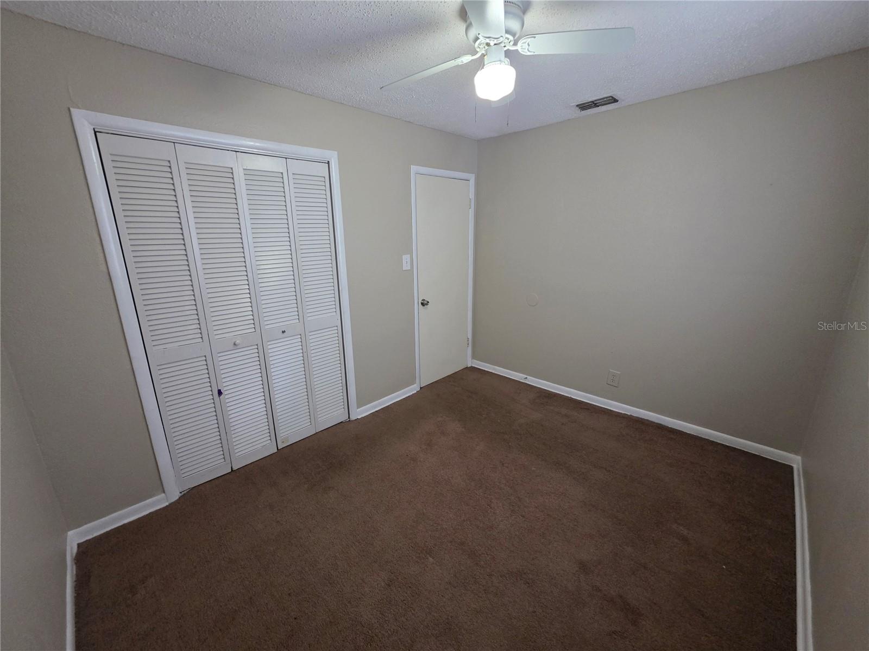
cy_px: 326
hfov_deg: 106.2
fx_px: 326
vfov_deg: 89.9
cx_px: 434
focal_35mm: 13
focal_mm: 2.2
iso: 640
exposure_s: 1/60
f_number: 1.9
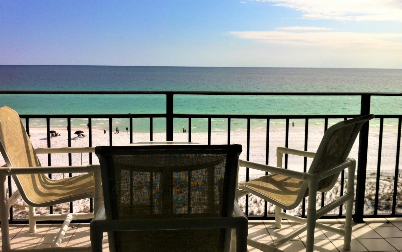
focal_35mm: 38
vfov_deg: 33.5
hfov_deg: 51.5
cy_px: 107
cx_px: 201
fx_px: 416
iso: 80
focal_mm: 3.85
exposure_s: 1/3016
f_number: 2.8
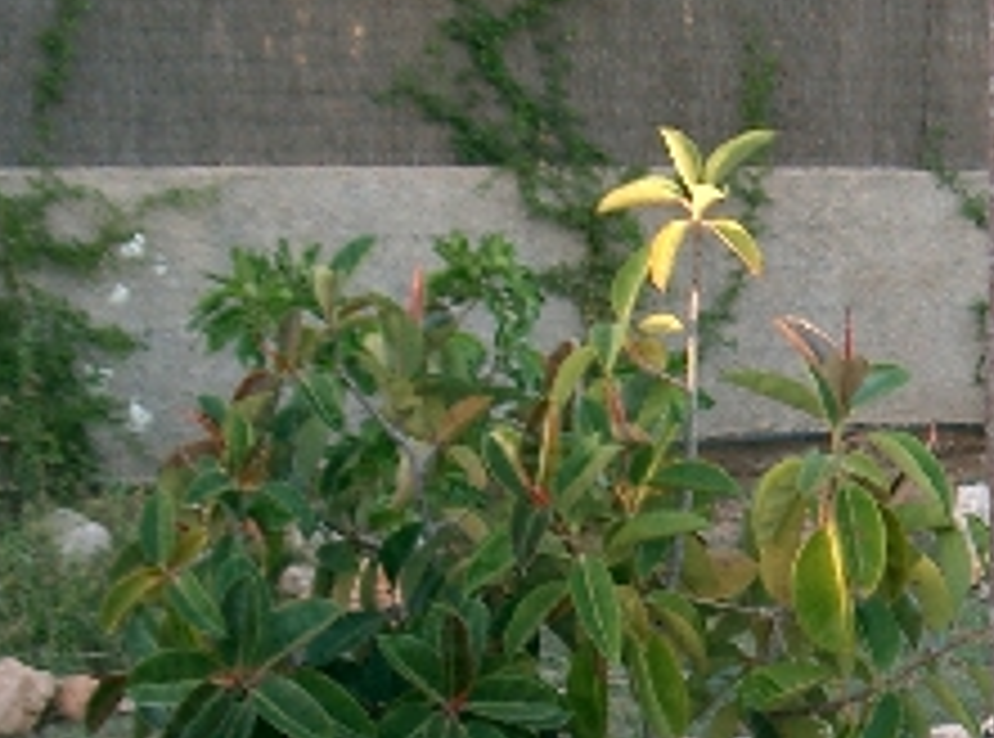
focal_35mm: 113
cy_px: 819
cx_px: 810
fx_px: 3233
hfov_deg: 17.3
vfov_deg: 12.8
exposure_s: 1/160
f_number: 2.8
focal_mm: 8
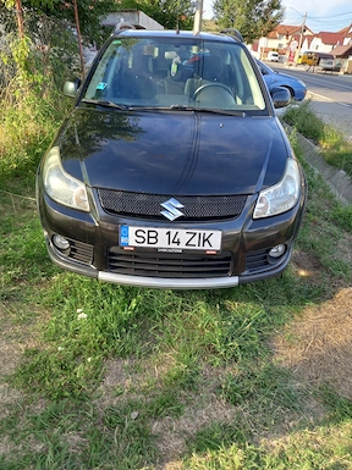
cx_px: 172
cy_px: 233
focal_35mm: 26
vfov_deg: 67.4
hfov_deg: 53.0
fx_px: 353
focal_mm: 4.6
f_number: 2
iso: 32
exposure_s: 1/100
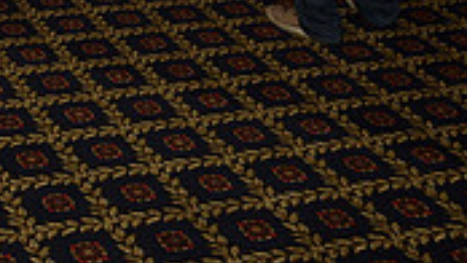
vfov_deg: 12.7
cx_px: -91
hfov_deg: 23.2
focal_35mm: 84
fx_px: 1040
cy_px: -254
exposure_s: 1/60
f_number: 5
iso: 200
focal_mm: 24
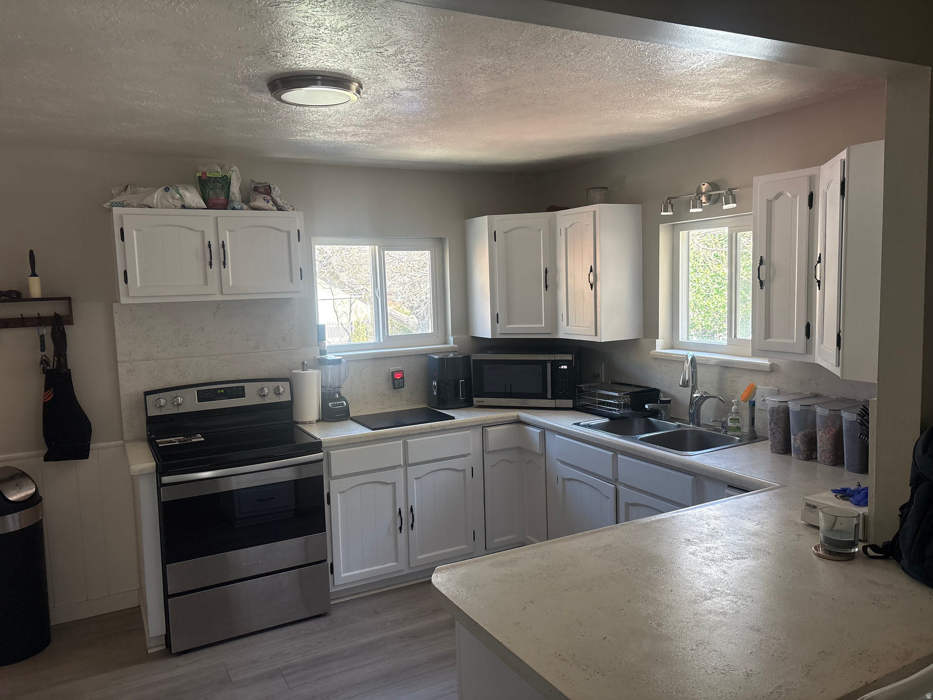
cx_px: 466
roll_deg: +2.1
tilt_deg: -6.5
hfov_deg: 67.3
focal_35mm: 26
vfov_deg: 53.1
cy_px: 350
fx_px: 701
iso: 125
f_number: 1.6
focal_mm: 5.96
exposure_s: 1/81
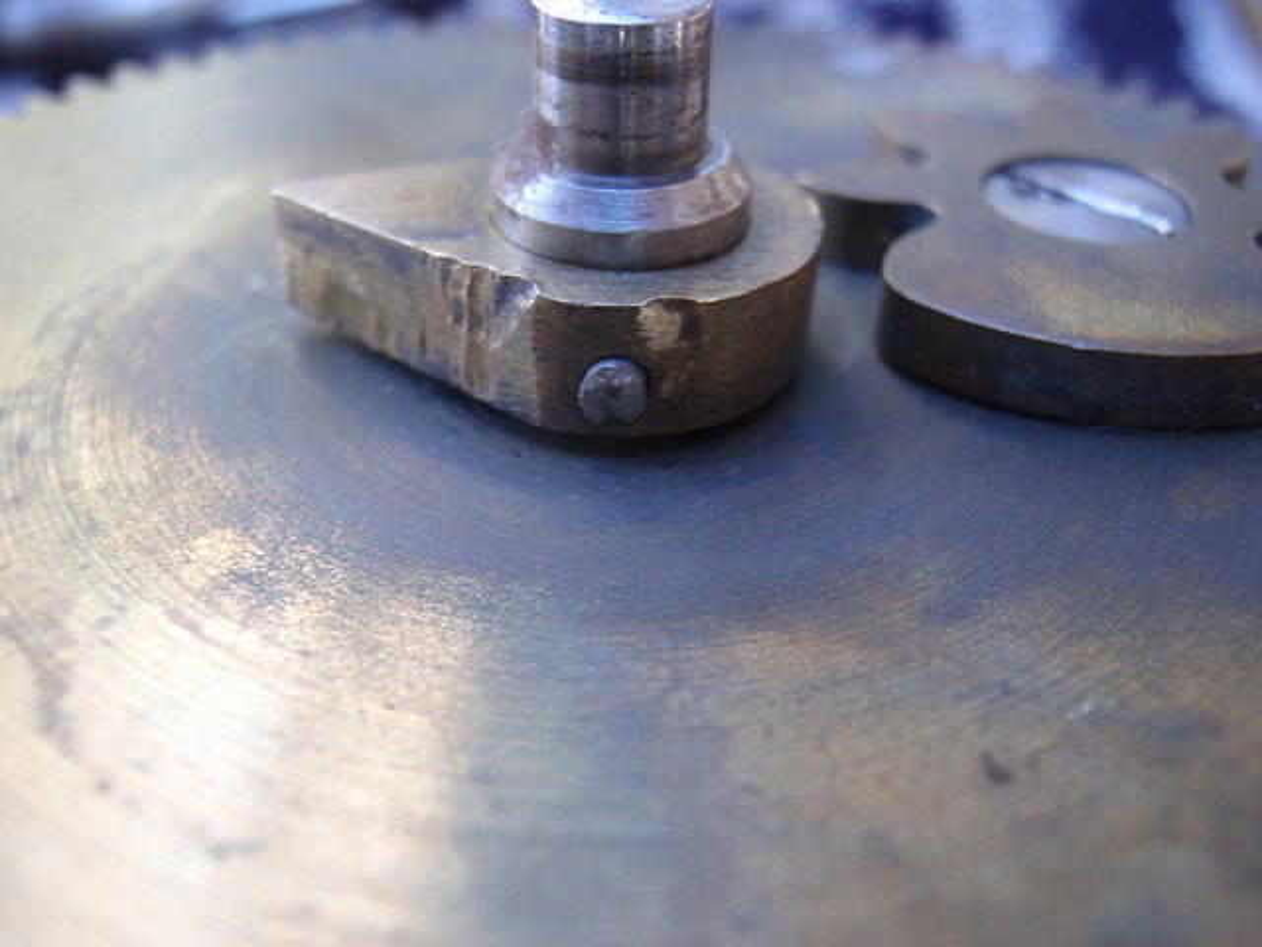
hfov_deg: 46.8
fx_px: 1458
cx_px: 631
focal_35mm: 40
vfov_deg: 36.0
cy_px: 474
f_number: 3.9
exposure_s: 1/40
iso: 125
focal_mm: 7.25
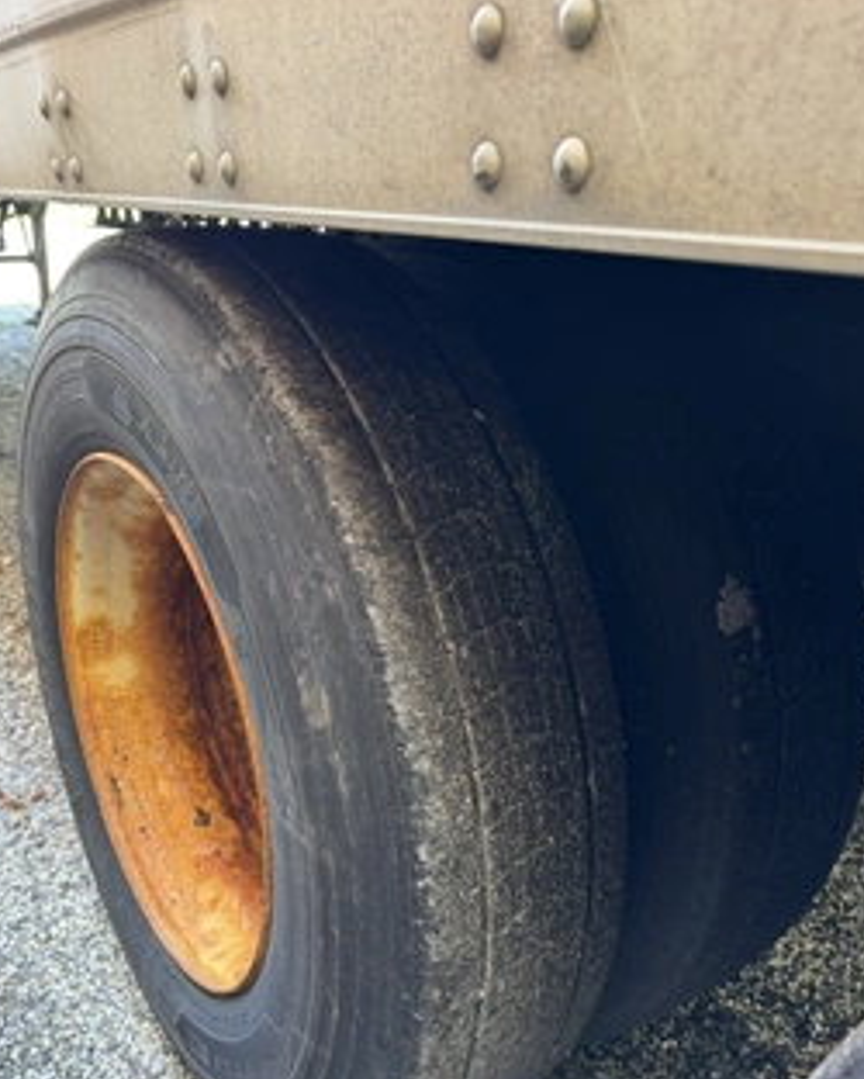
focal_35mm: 30
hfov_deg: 48.5
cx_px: 408
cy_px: 626
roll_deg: -1.6
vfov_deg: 58.4
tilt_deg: -25.9
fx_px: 958
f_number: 1.78
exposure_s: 1/60
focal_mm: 6.76
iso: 200
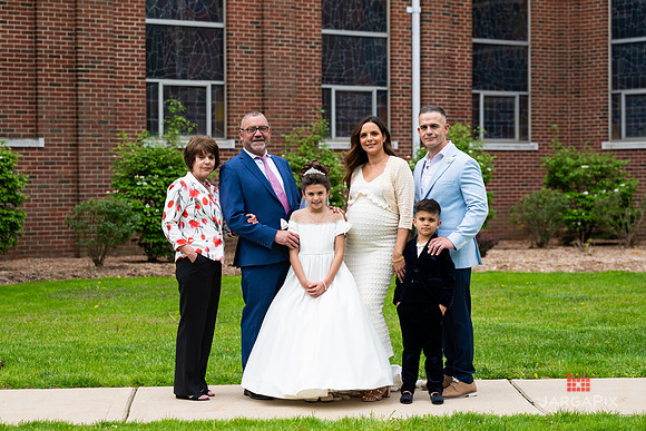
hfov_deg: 22.2
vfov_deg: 14.9
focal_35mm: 92
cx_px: 324
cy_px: 208
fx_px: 1648
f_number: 4
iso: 200
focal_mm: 86
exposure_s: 1/1600
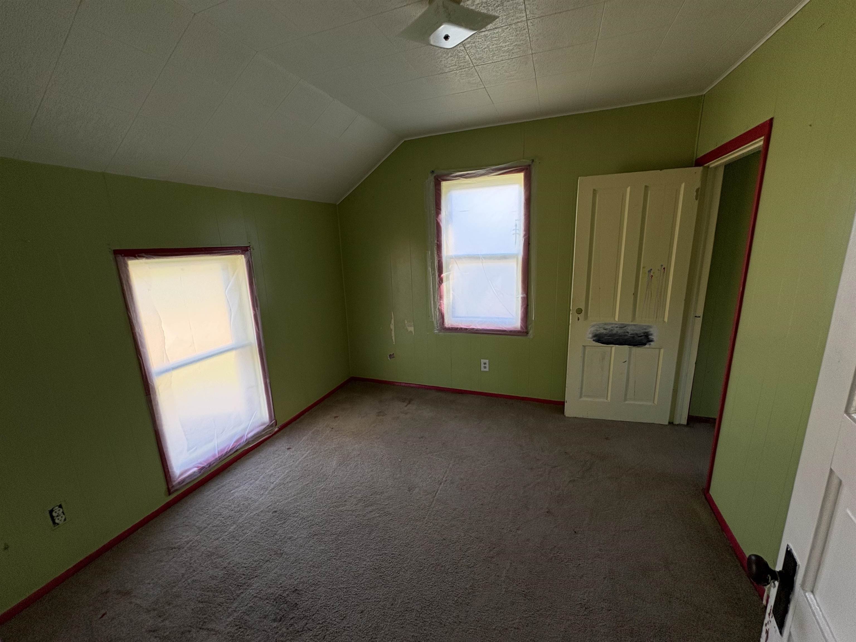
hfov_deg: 102.1
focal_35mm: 14
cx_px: 428
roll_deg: +1.9
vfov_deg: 85.7
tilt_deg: -12.2
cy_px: 321
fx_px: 346
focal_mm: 2.22
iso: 125
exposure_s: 1/117
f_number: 2.2
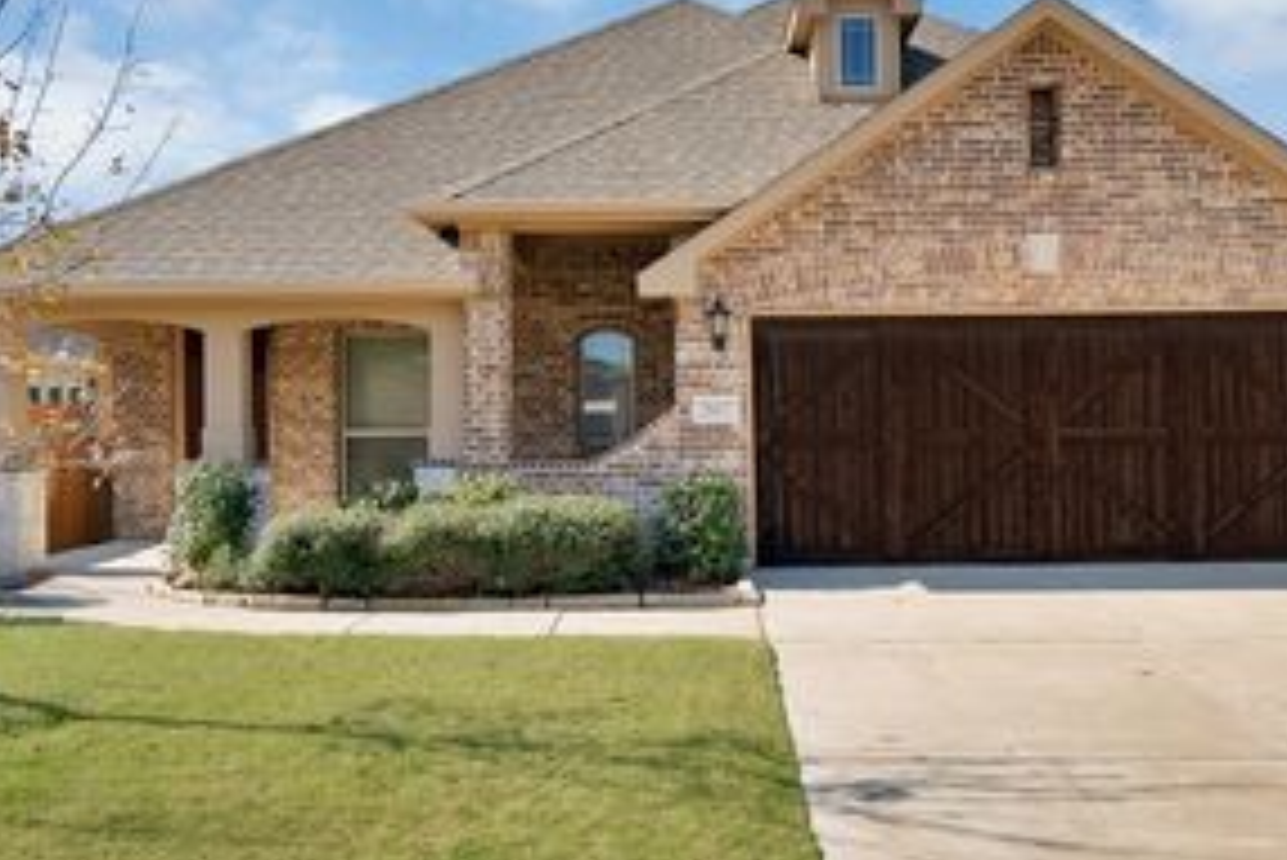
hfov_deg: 46.3
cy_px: 423
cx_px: 720
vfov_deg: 31.9
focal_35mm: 42
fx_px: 1502
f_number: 9
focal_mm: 24
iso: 640
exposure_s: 1/250
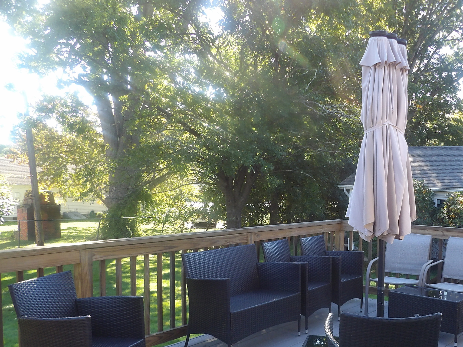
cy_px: 228
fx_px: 495
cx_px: 326
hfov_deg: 48.8
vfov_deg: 38.3
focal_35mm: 37
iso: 100
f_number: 3.2
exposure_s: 1/109
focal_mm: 4.3
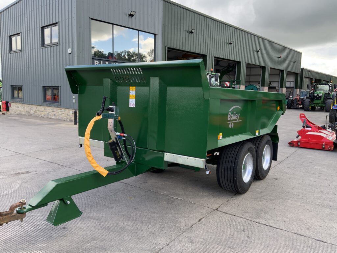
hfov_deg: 61.7
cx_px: 168
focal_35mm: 29
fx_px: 282
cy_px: 126
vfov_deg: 48.2
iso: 16
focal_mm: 3
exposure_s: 1/283
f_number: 1.8
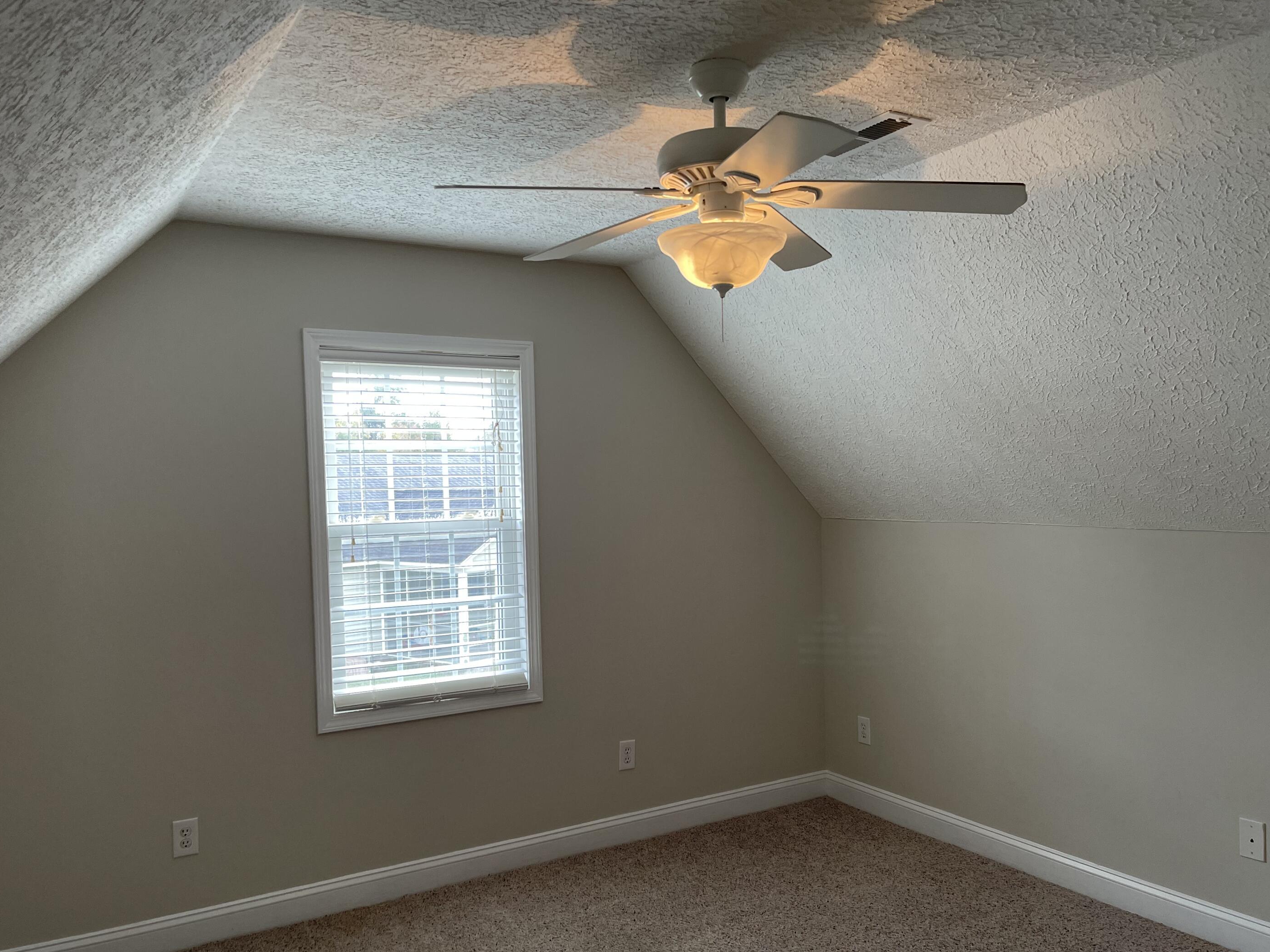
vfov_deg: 49.7
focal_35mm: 28
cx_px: 650
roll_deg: +1.6
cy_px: 510
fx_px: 1027
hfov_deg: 63.4
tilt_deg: +0.1
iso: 125
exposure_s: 1/120
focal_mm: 5.1
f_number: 1.6
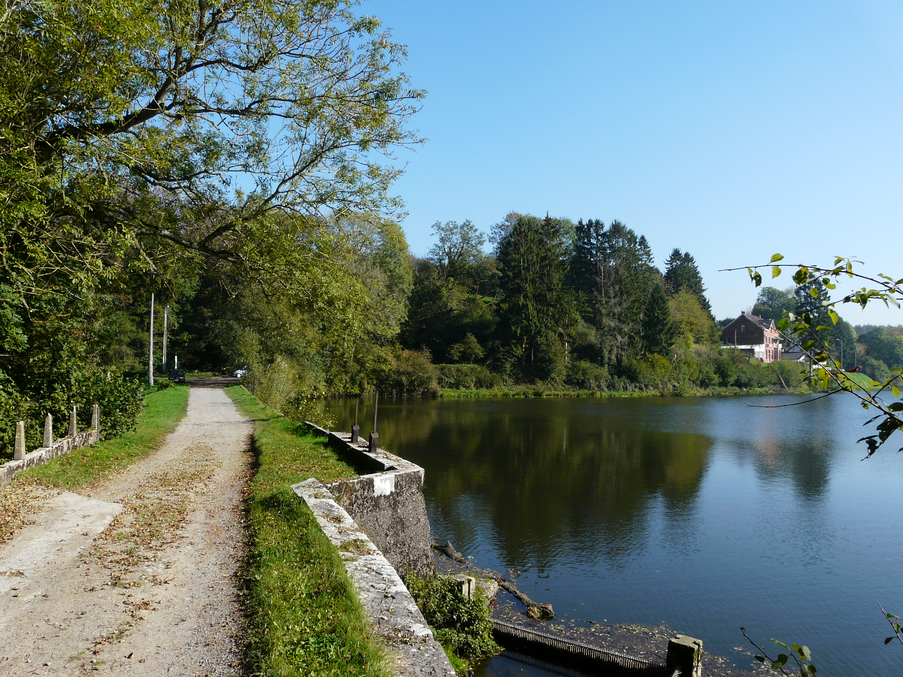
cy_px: 338
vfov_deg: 49.7
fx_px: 730
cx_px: 452
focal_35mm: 28
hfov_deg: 63.4
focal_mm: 4.6
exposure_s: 1/320
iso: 100
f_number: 5.6
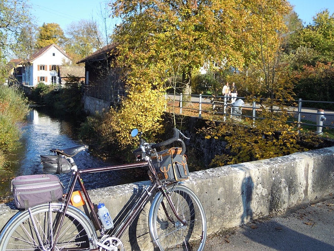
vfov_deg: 39.7
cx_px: 167
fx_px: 347
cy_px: 126
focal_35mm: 36
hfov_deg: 51.4
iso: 100
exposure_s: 1/500
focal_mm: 6.4
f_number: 3
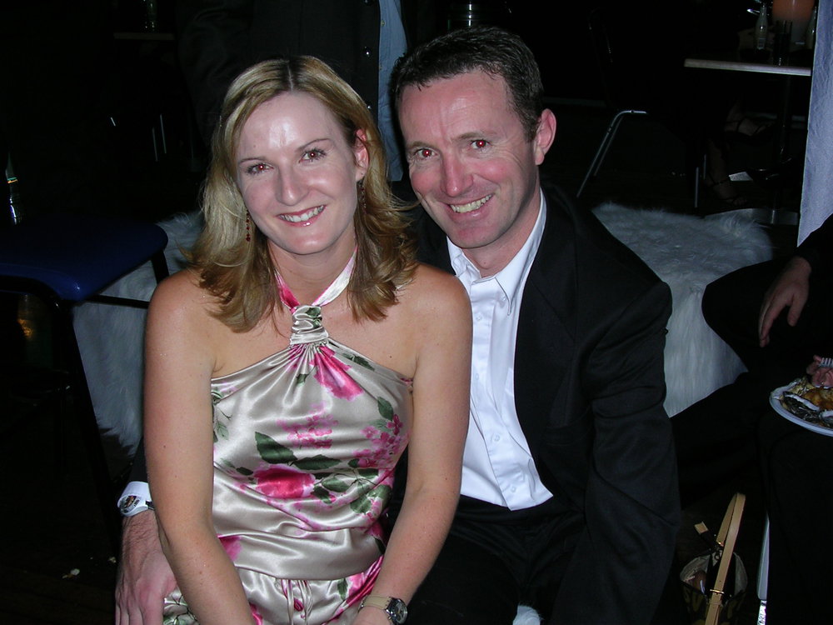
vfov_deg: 31.5
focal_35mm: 46
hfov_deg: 41.2
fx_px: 1107
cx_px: 416
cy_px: 312
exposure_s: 1/60.1
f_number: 3
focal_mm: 7.1
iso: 50
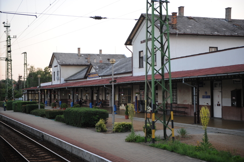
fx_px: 407
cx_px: 122
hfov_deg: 33.4
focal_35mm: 60
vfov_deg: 22.6
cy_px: 81
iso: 200
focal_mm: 60
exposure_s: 1/80
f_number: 2.8
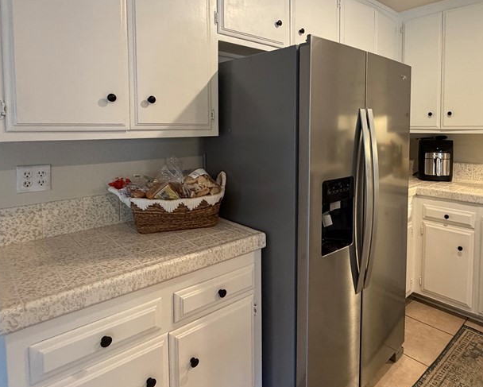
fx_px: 329
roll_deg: +0.3
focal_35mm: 23
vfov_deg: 60.1
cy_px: 145
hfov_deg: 71.6
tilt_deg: -2.2
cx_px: 296
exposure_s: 1/60
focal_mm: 2.22
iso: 400
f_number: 2.2
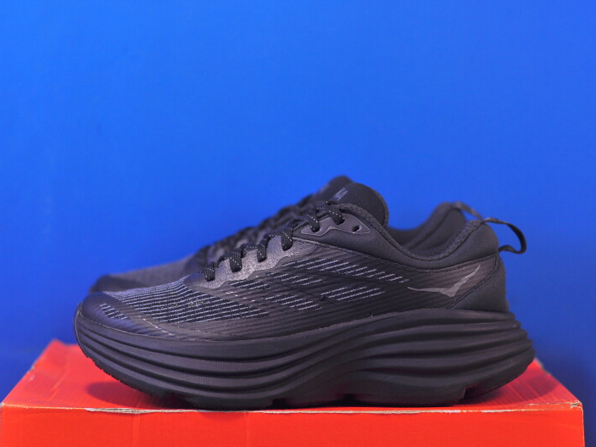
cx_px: 295
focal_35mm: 82
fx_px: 1412
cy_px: 224
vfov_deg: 18.0
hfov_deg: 23.8
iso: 250
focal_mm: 50
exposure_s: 1/320
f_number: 2.5
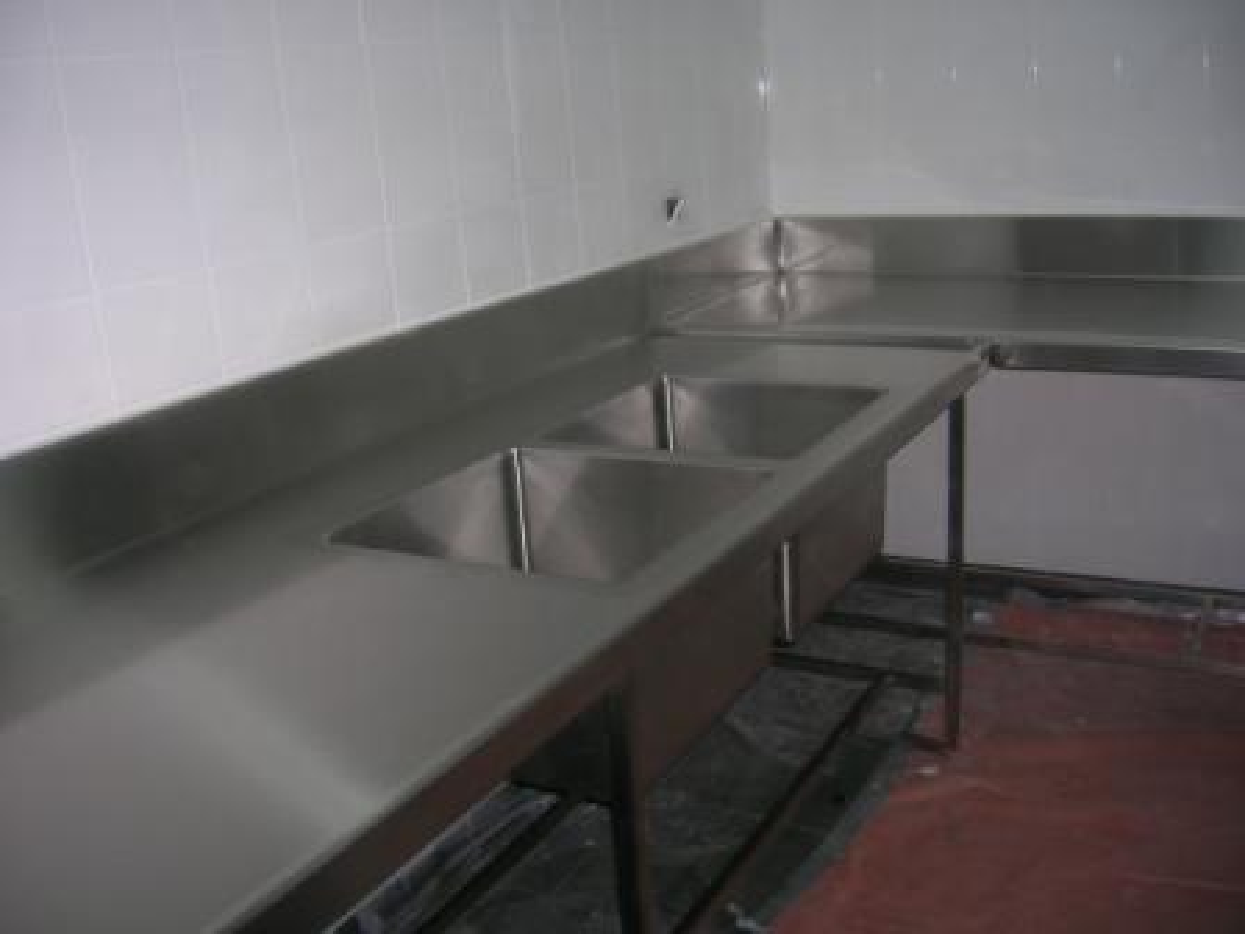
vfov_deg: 41.8
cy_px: 467
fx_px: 1223
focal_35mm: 34
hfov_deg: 54.0
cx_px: 622
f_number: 2.9
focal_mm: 5.7
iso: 50
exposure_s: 1/60.1
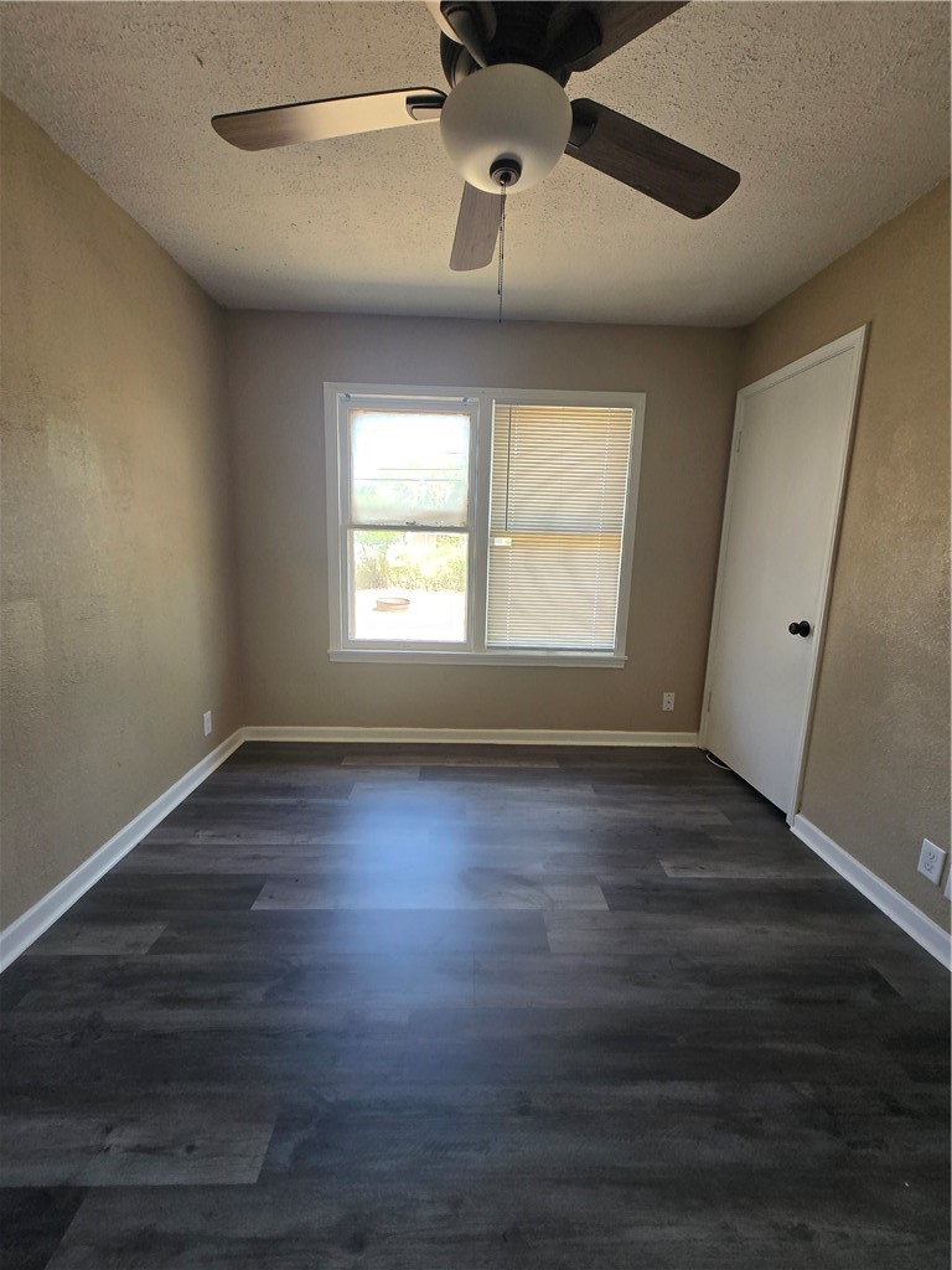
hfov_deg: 89.9
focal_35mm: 13
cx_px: 476
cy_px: 635
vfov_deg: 106.2
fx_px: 477
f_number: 2.2
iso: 100
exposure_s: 1/60
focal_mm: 1.7
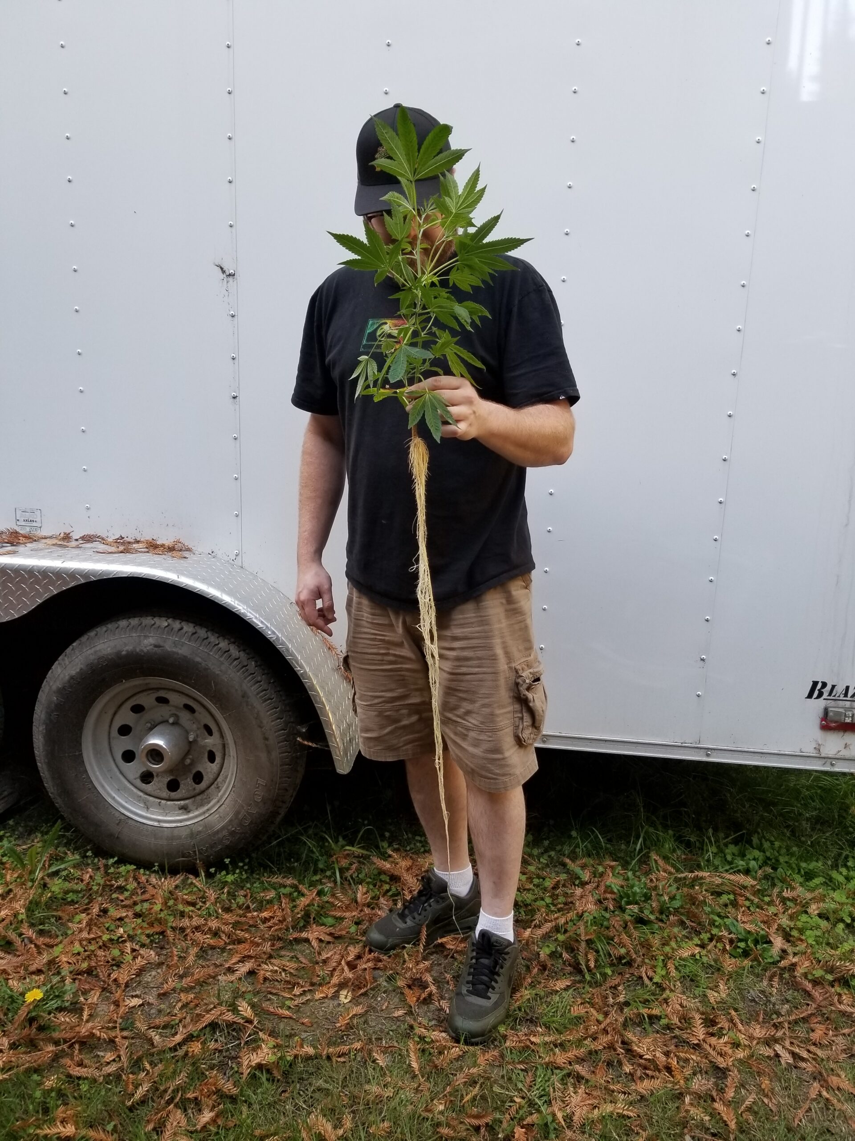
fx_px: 856
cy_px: 570
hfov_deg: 53.1
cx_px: 428
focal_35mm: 26
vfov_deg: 67.3
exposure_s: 1/100
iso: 80
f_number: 1.7
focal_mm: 4.25
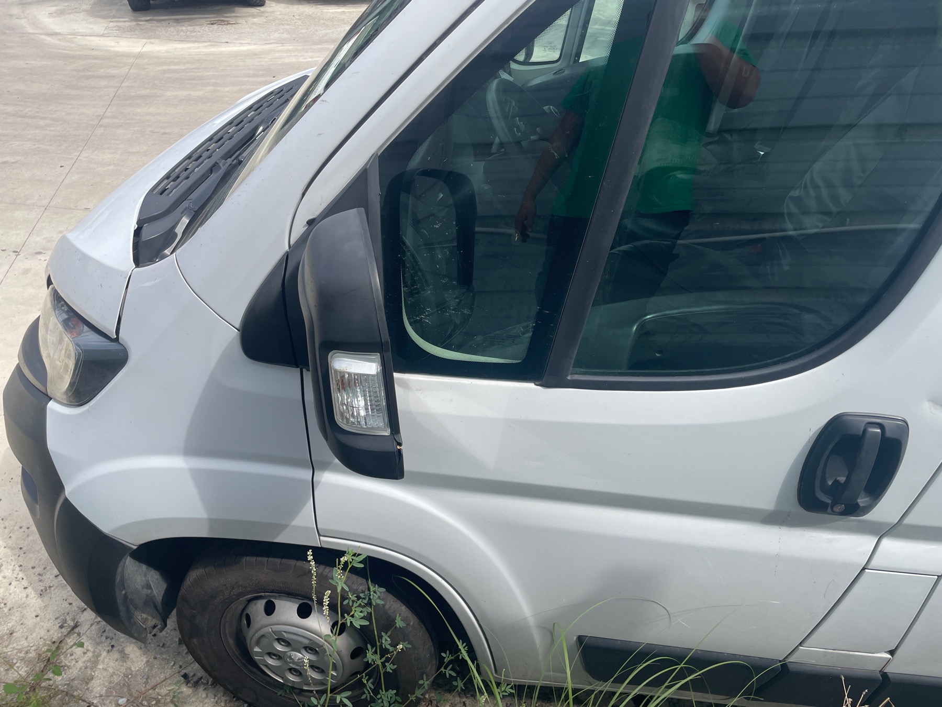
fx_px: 708
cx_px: 471
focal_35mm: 26
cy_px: 354
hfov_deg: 67.3
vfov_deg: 53.1
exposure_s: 1/1916
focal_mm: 4.2
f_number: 1.6
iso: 32
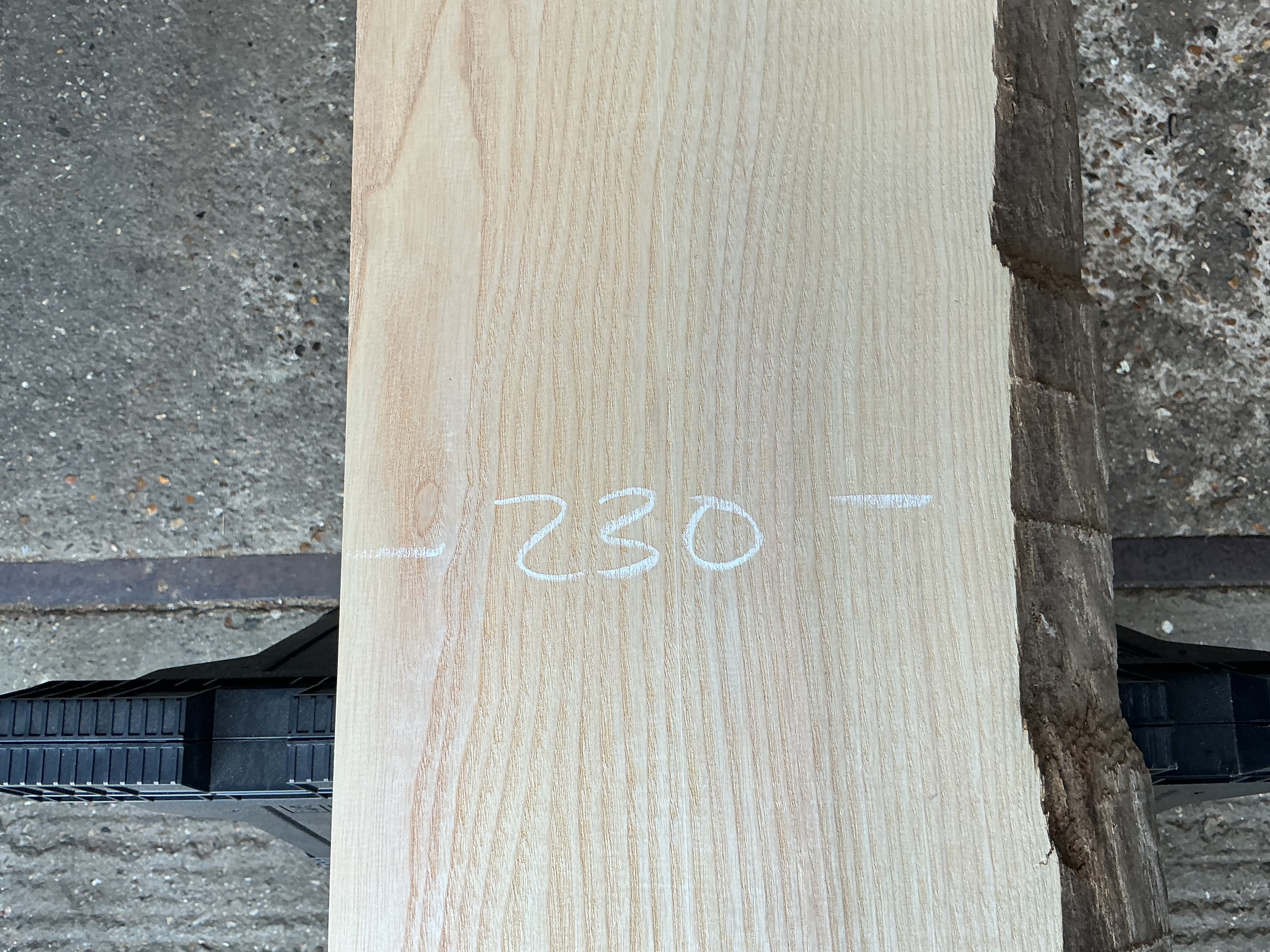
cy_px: 477
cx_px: 647
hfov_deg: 60.0
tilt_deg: -78.6
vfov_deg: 46.8
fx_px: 1101
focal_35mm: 30
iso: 25
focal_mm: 3
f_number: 1.8
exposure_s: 1/120
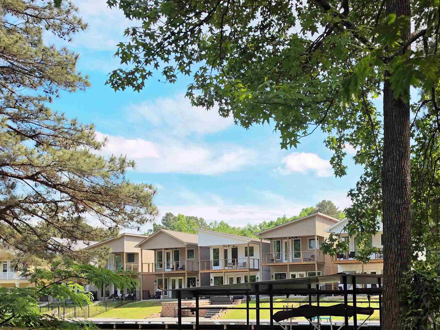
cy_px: 257
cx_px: 291
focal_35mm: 38
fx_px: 483
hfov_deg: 48.2
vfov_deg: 36.6
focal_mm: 6.5
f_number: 1.4
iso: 64
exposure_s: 1/4331
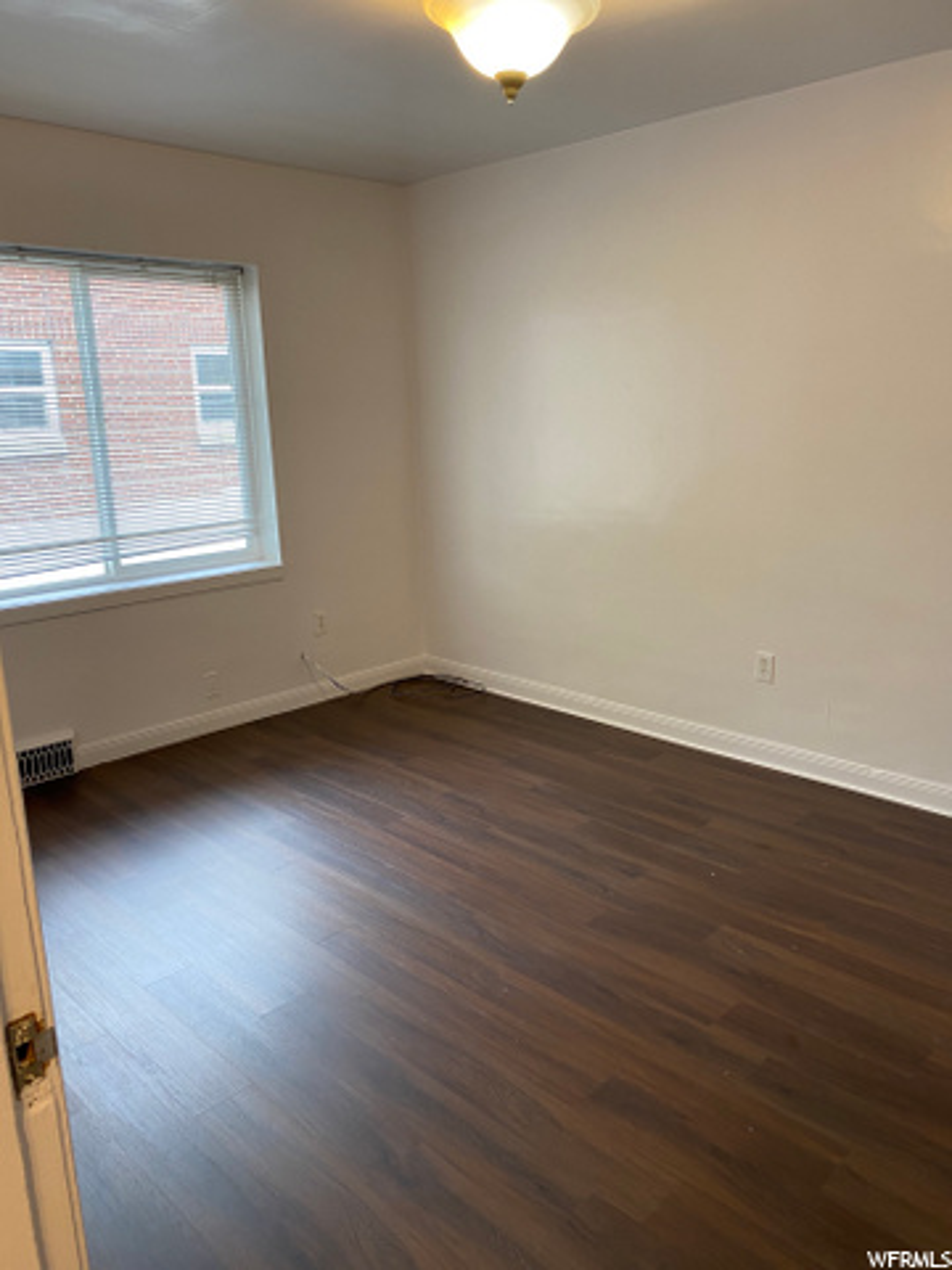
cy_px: 635
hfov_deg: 53.1
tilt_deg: -12.1
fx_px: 953
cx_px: 476
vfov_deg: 67.3
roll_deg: +1.1
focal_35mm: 26
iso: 80
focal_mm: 4.25
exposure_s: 1/60
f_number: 1.8
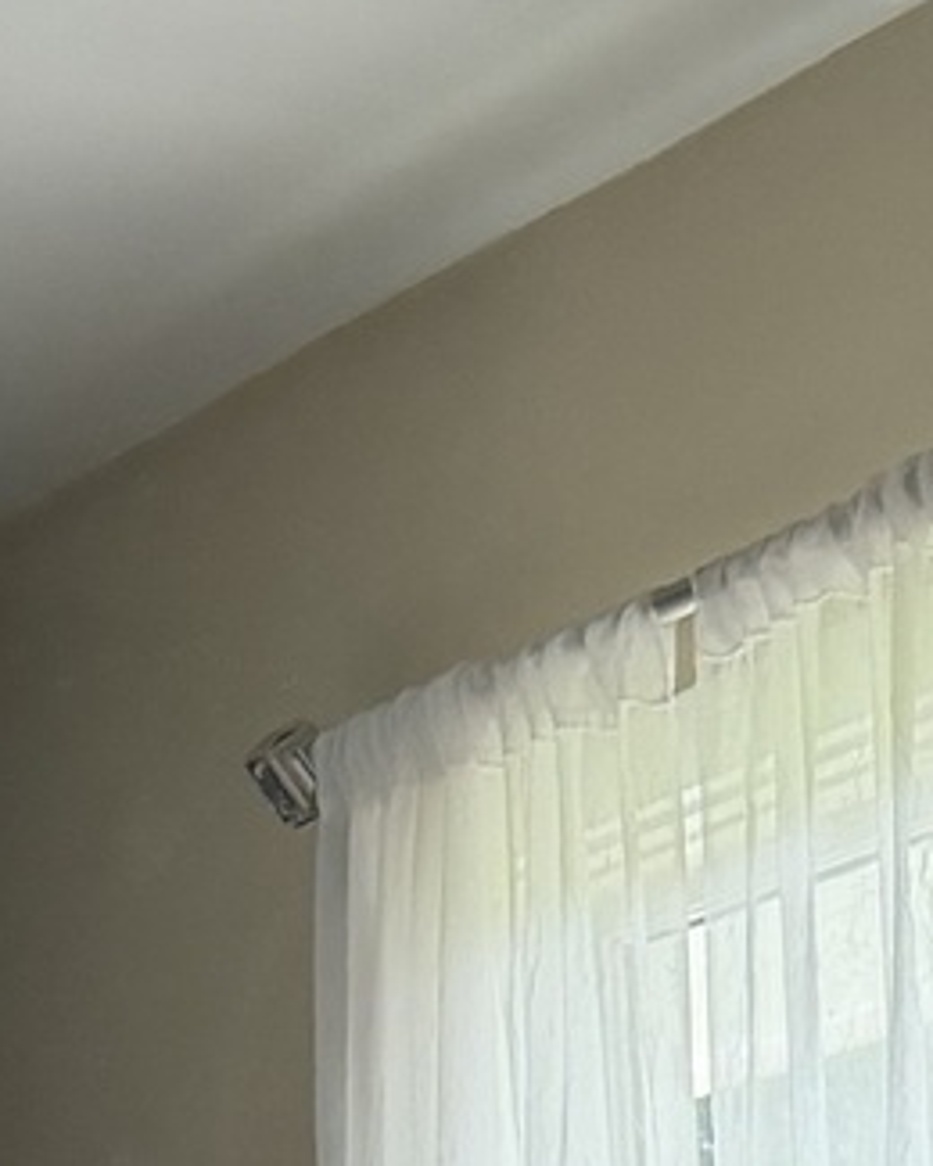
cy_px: 2838
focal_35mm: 166
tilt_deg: -5.6
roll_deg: +0.7
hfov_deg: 8.5
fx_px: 5730
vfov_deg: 10.1
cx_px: 2196
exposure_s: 1/226
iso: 160
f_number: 1.78
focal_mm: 6.76
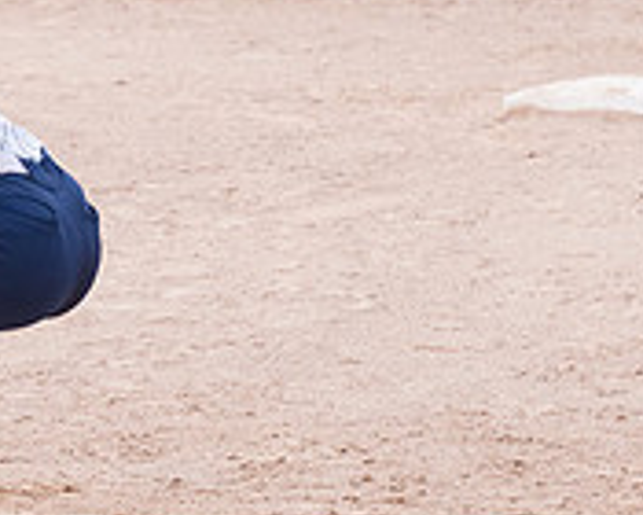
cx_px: -239
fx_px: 13759
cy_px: 302
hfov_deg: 2.7
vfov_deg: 2.1
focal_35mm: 723
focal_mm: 155
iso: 1600
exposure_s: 1/1600
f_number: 5.6
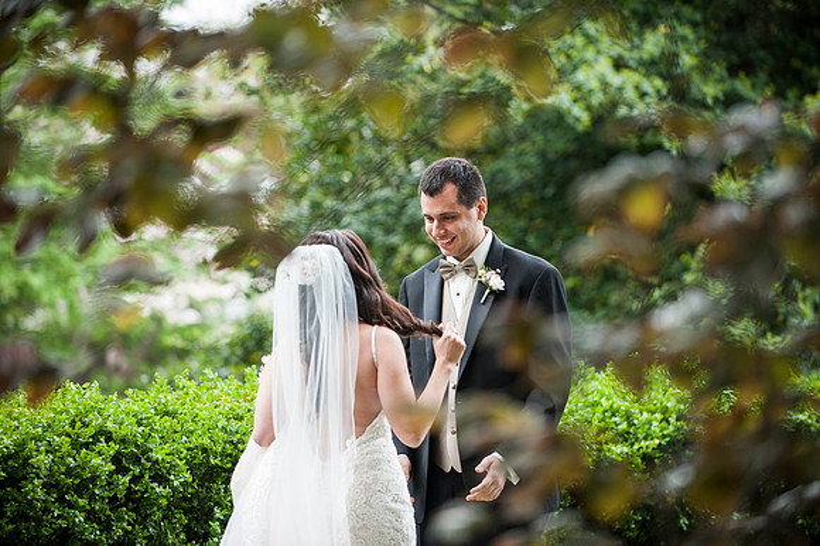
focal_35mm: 150
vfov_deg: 9.1
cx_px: 410
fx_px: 3415
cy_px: 273
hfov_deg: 13.7
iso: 800
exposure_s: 1/1000
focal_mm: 150
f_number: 2.8
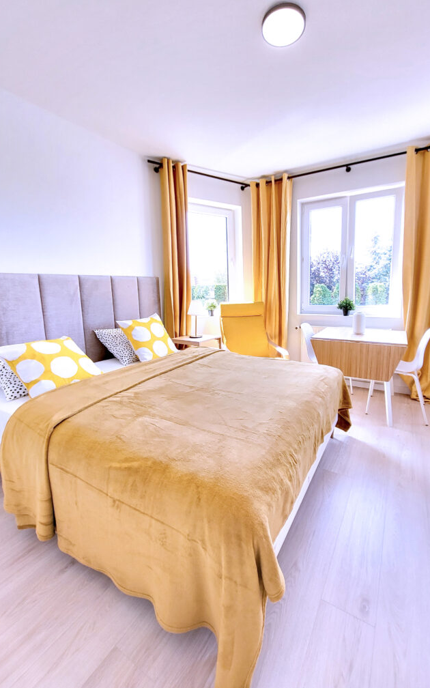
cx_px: 230
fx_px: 263
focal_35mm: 14
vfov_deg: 105.3
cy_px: 343
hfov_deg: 78.5
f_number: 2.2
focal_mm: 1.74
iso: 100
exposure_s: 1/50
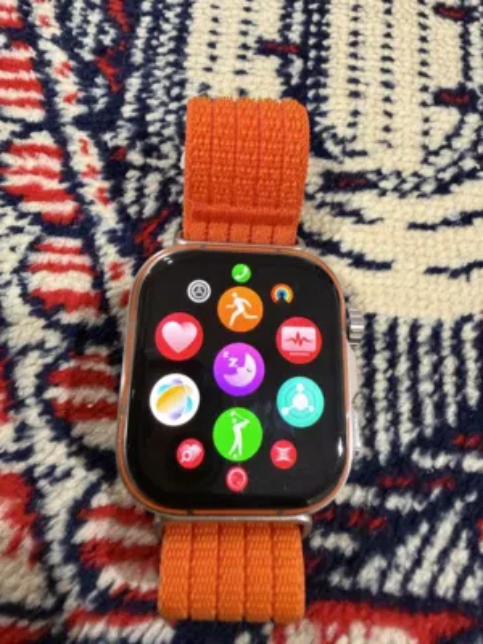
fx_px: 446
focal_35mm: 24
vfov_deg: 71.6
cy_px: 322
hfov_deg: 56.8
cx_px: 242
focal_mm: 2.22
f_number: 2.2
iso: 640
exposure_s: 1/50
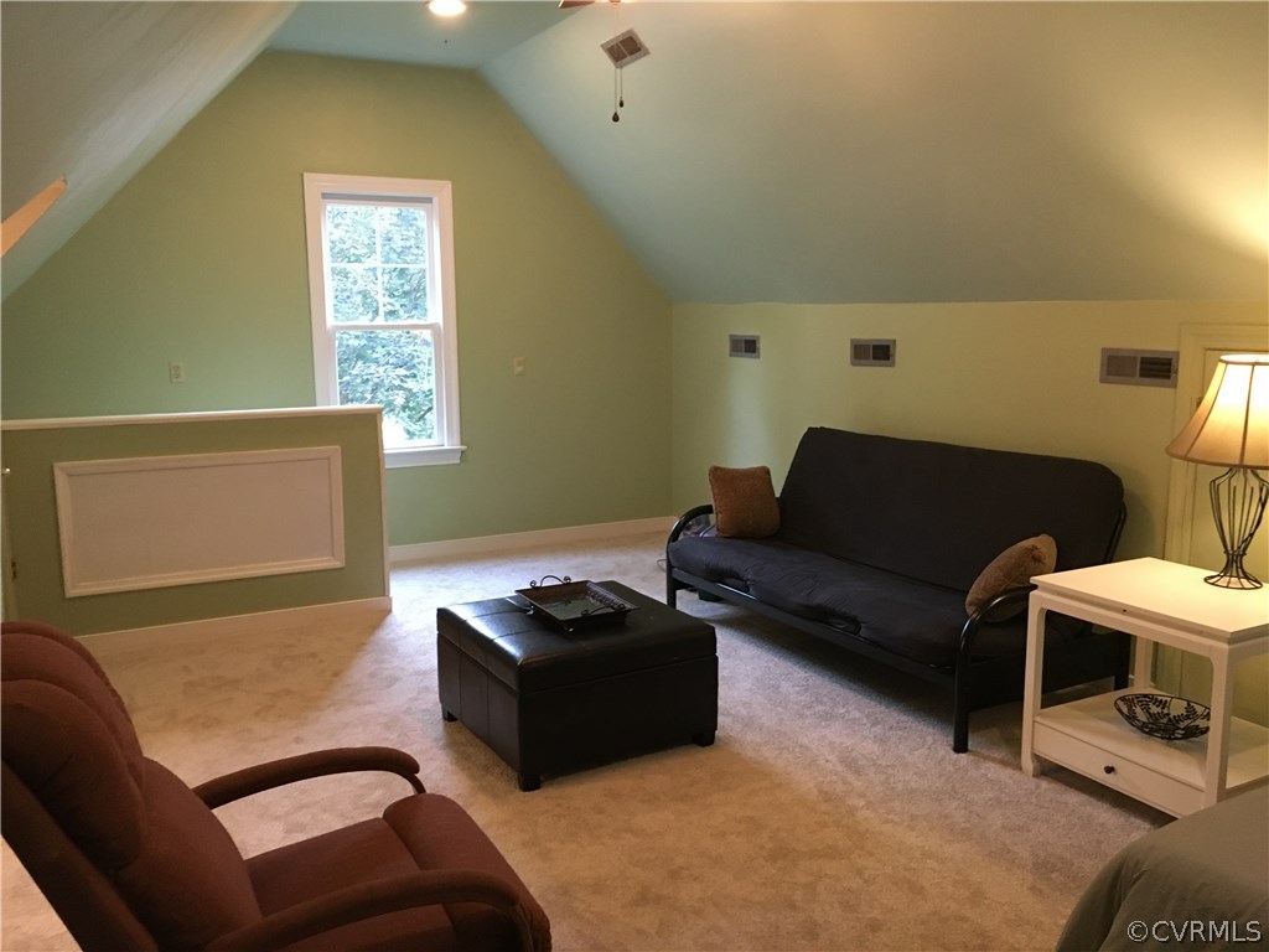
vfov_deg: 48.2
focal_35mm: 29
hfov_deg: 61.7
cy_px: 476
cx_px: 634
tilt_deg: -7.7
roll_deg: +0.0
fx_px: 1063
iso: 200
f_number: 2.2
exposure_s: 1/20
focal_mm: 4.15
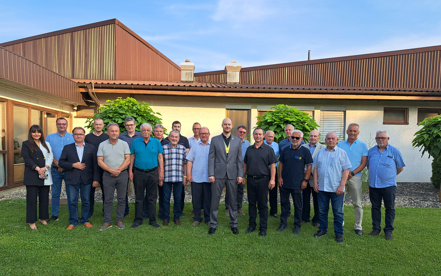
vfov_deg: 47.4
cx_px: 216
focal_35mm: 26
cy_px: 162
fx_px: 313
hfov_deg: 70.4
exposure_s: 1/402
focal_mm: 5.23
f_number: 1.8
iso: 50
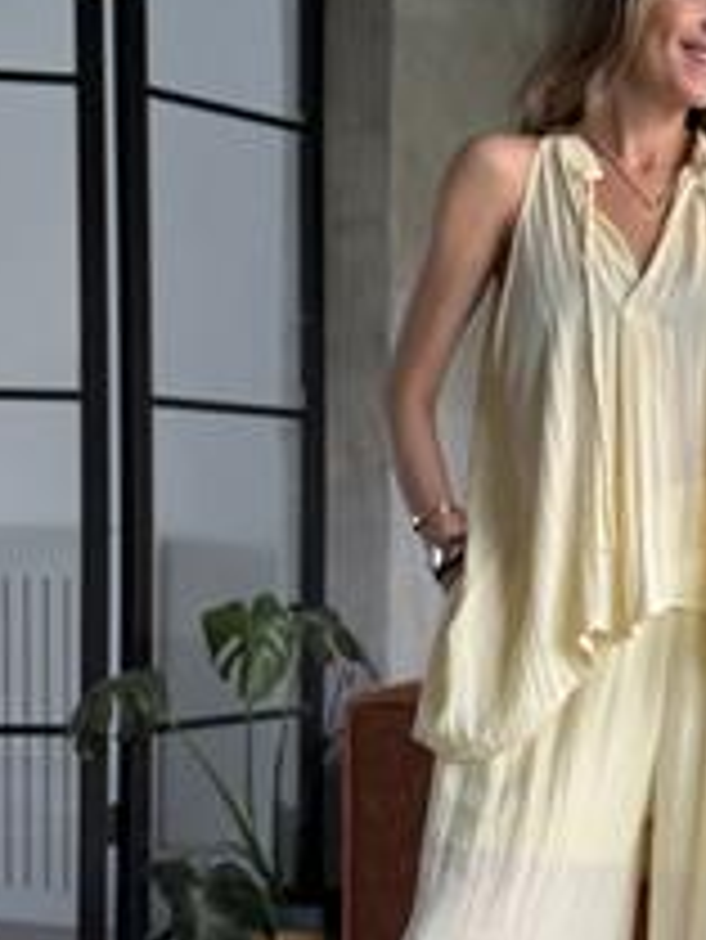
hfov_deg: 15.0
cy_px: 607
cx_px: 612
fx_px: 2662
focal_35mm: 98
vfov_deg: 20.0
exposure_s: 1/67
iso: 100
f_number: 1.78
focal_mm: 6.76
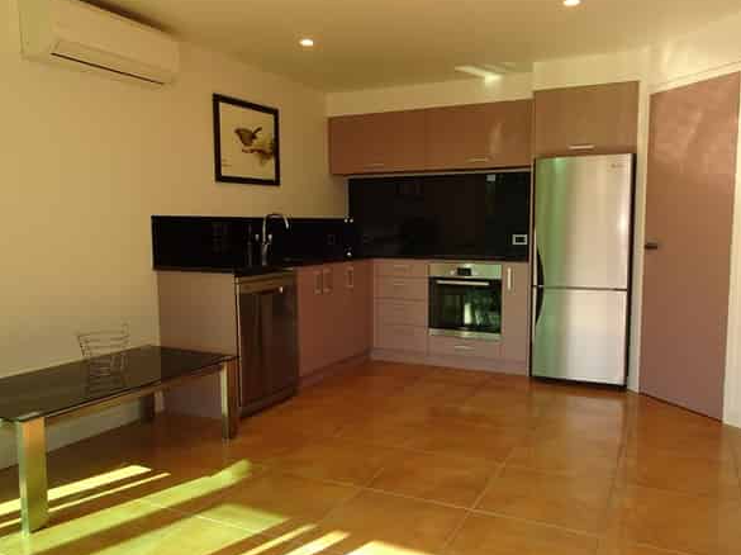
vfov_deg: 51.3
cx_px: 395
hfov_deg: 65.3
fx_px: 578
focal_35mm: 27
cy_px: 283
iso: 80
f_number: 3.5
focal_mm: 4.1
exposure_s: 1/125
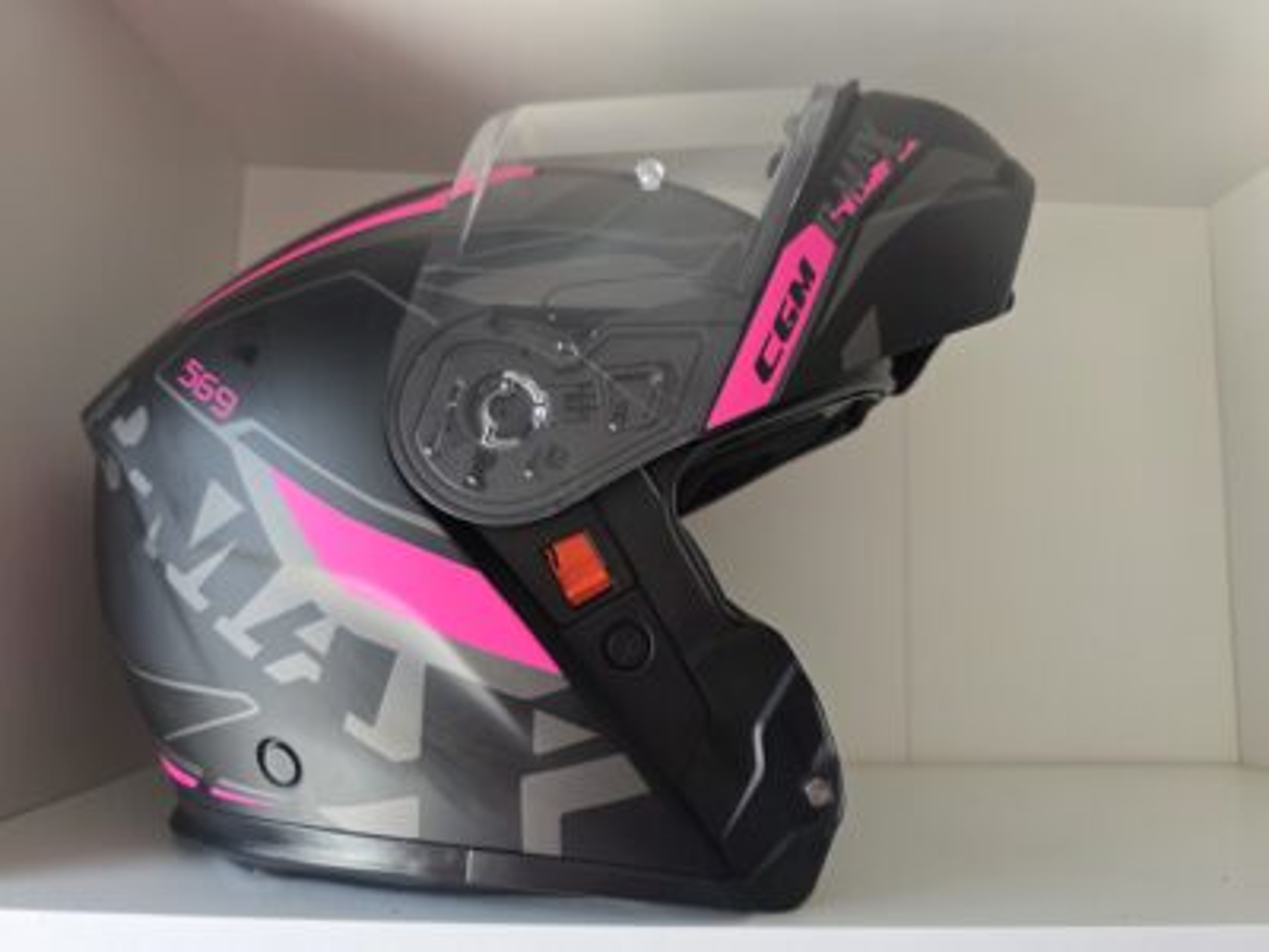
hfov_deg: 73.9
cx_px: 634
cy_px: 476
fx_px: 843
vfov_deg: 58.9
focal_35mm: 23
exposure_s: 1/120
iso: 200
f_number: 1.7
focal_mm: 6.3
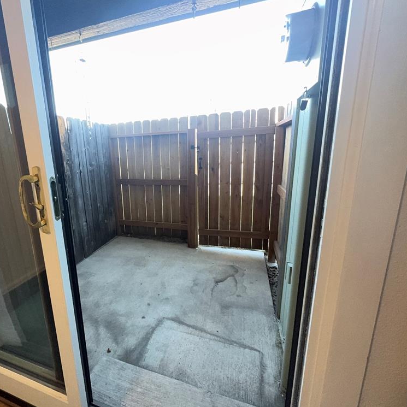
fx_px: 226
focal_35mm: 17
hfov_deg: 82.9
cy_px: 200
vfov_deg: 84.0
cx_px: 161
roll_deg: +2.1
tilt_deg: -12.9
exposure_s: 1/120
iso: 125
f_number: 2.2
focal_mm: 2.22
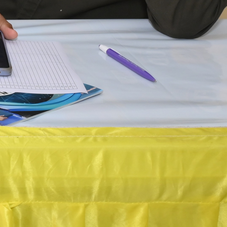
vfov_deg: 11.8
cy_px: -106
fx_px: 1054
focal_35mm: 142
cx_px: -202
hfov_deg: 11.3
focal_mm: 33
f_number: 7.1
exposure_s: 1/160
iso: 1000
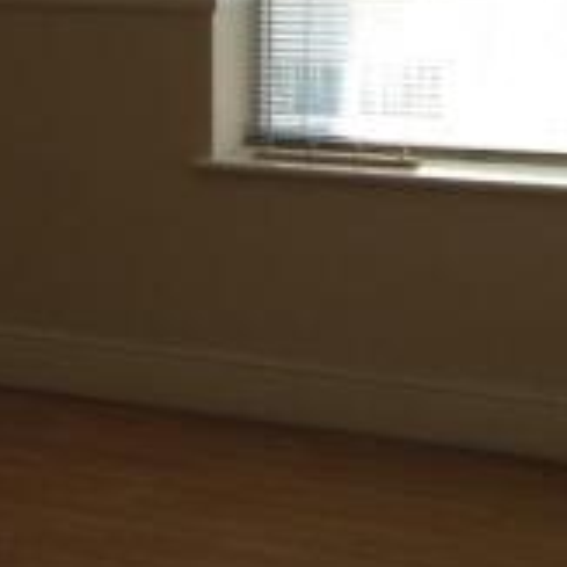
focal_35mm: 104
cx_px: 26
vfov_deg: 16.7
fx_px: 1927
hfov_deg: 16.5
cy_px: 179
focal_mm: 4.12
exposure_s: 1/200
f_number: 2.4
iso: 50
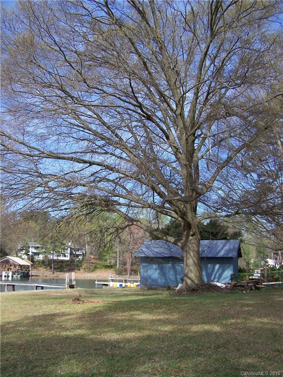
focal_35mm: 38
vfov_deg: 49.0
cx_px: 142
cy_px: 188
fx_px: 414
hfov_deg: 37.7
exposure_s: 1/400
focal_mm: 6.3
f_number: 2.8
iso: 64
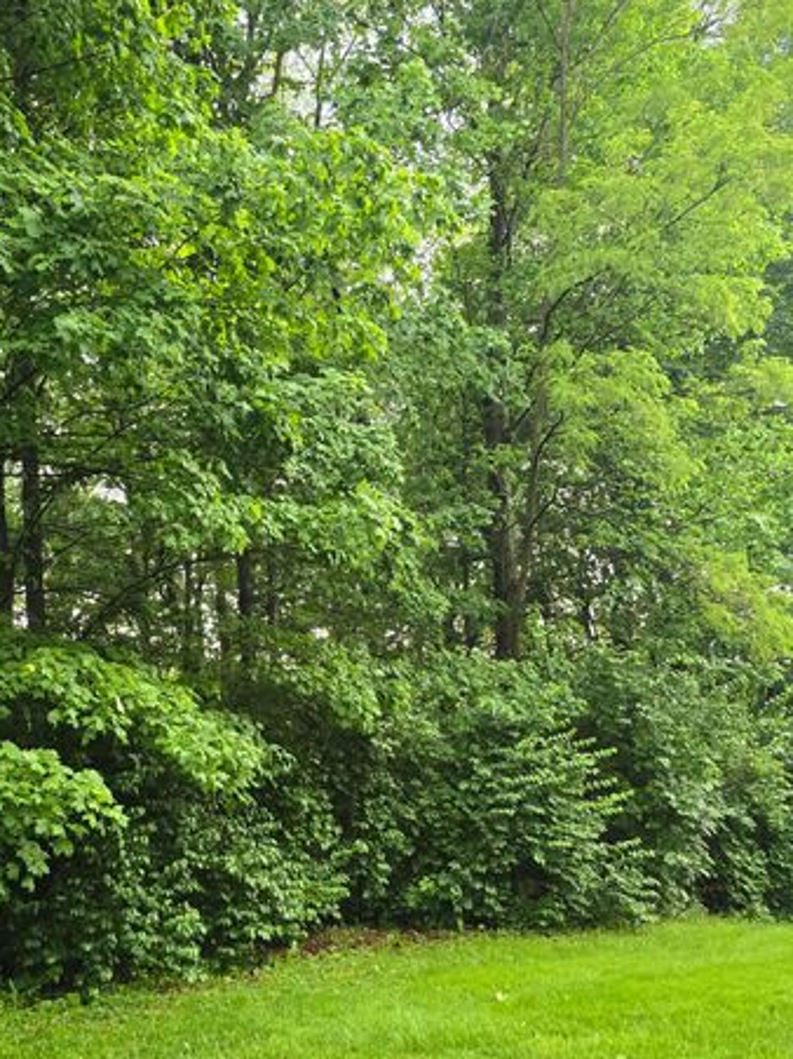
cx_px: 263
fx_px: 1039
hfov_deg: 41.2
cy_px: 696
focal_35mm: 34
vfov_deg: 53.0
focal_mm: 6.3
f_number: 1.7
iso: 400
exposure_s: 1/120
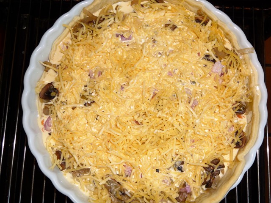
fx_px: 313
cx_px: 136
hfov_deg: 46.8
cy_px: 102
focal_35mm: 40
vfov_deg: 36.0
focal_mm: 6.7
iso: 100
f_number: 3.9
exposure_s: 1/30
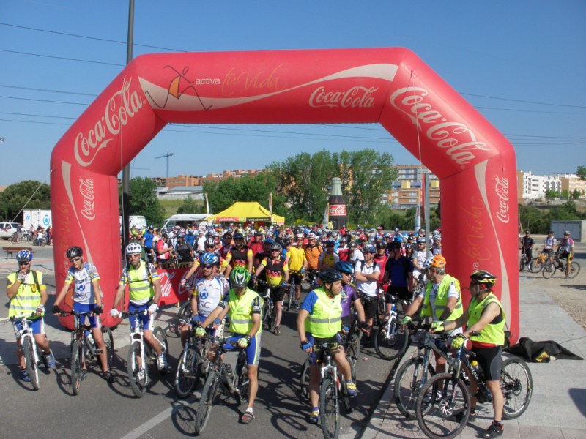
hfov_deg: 51.4
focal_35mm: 36
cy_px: 220
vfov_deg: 39.7
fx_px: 609
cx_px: 293
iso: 64
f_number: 5.6
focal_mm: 6.3
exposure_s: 1/320
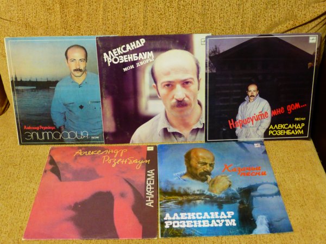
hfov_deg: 47.9
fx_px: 367
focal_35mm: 39
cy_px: 122
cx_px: 163
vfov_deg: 36.8
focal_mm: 6.9
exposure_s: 1/4
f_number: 3.9
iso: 500
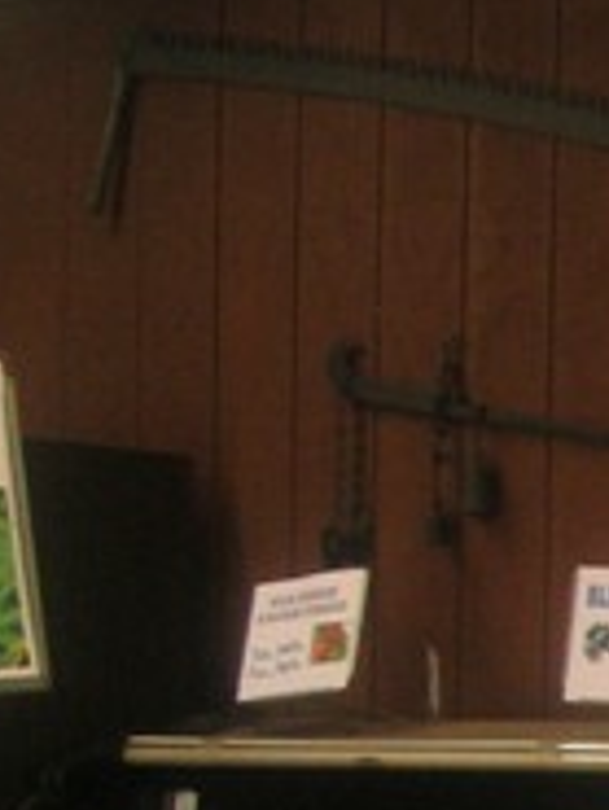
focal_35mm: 145
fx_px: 3397
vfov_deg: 13.0
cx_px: 1503
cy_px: 1147
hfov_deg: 9.1
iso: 120
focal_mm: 5.7
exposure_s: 1/59.8
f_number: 2.8
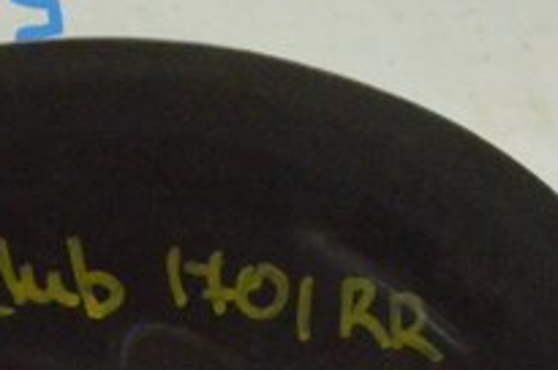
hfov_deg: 12.3
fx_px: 2553
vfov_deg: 8.2
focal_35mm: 165
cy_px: 442
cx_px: 621
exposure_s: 1/20
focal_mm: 22
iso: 6400
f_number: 20
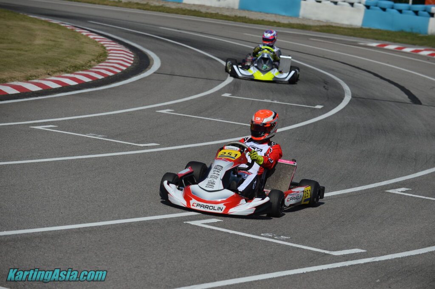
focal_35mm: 155
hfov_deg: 13.3
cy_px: 144
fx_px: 1871
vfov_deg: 8.8
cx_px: 218
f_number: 3.5
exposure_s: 1/8000
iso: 220
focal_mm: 155
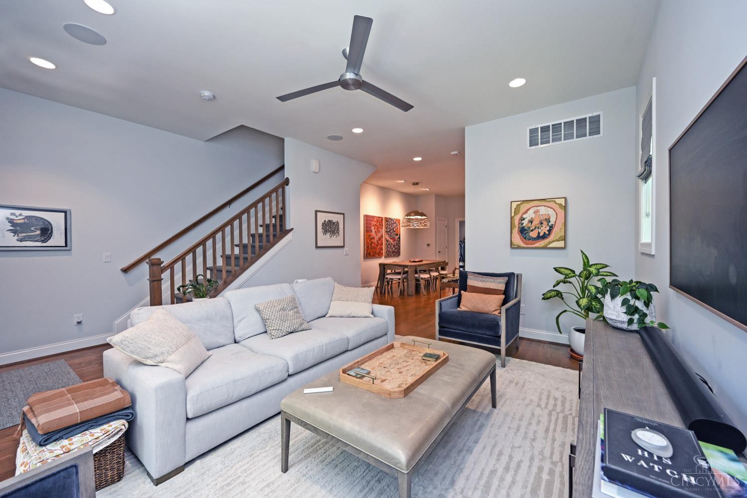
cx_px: 374
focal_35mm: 14
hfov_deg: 104.3
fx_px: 290
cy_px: 249
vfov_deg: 81.2
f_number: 4
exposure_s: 1/60
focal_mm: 14
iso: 320
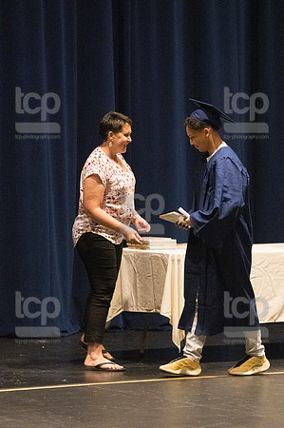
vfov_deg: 9.5
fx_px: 2574
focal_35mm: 217
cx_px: 142
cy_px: 214
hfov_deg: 6.3
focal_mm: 145
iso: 8000
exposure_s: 1/250
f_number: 4.5
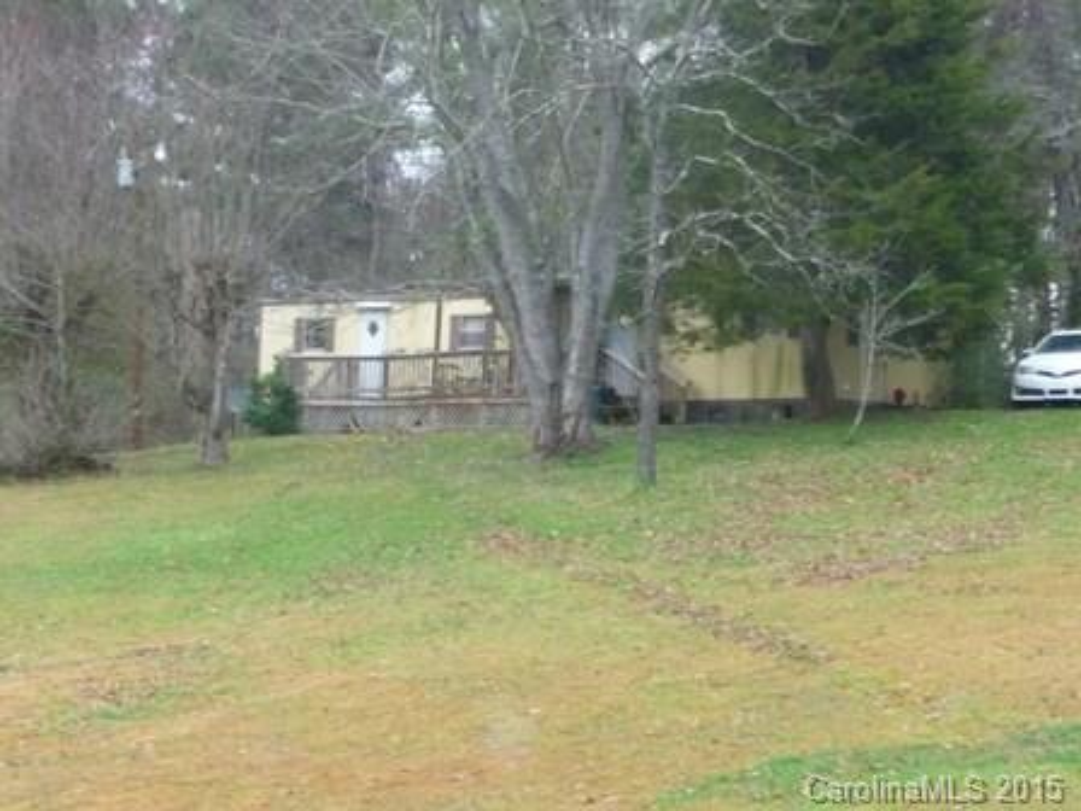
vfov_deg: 13.0
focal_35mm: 114
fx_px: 3560
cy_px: 406
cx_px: 540
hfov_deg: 17.3
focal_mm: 14.2
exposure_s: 1/40
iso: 400
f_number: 4.7
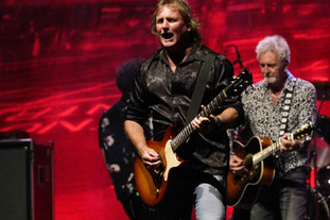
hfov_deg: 7.1
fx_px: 2657
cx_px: 228
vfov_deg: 4.7
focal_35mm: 290
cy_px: 123
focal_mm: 200
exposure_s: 1/100
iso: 1600
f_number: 5.6
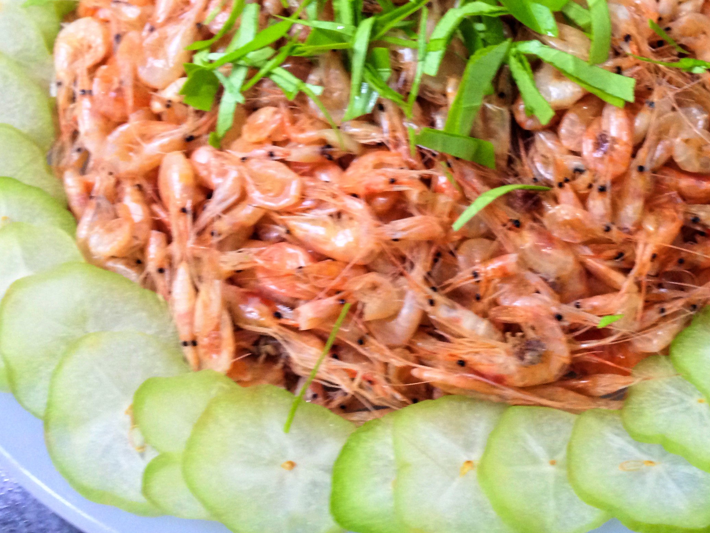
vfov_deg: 27.8
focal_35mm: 52
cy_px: 161
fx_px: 1067
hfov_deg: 36.6
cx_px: 450
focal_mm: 4.12
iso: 250
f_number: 2.4
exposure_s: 1/20
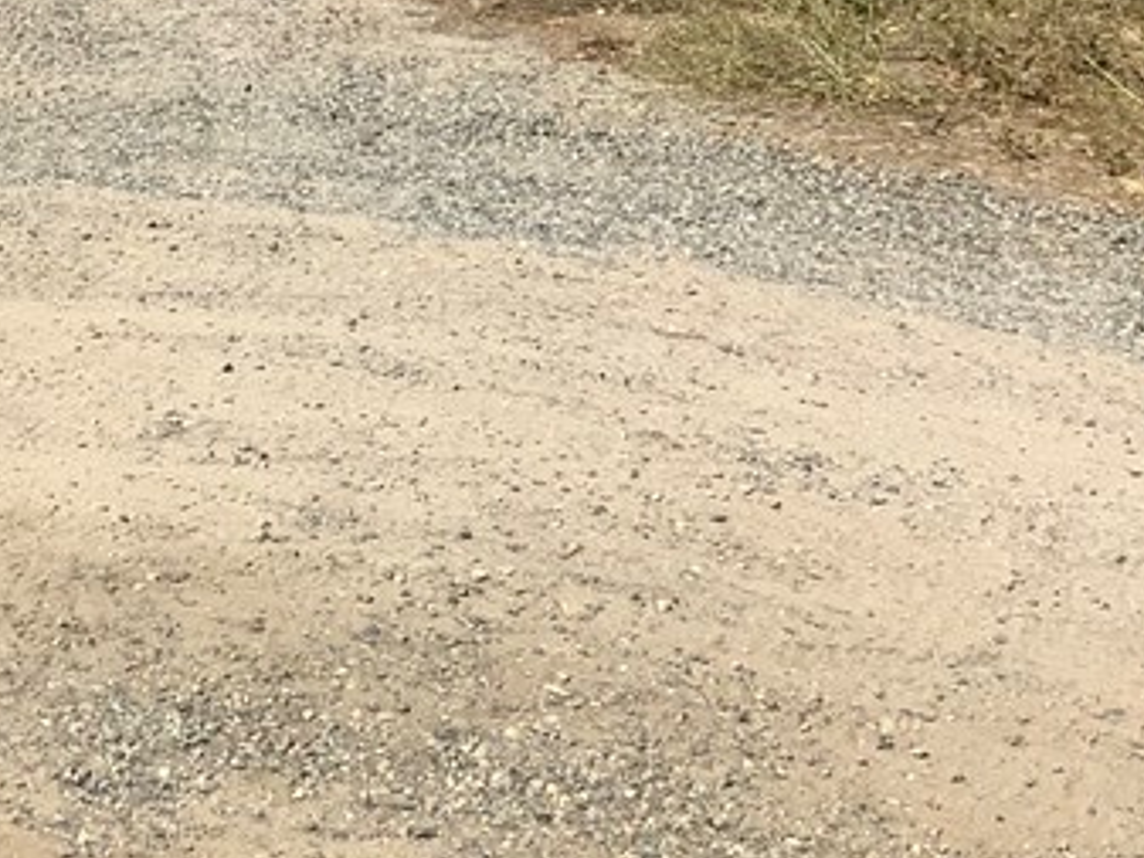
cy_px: -268
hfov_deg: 21.7
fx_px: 2909
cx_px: 109
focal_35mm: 88
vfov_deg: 15.9
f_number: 1.8
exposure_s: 1/2667
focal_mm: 3
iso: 20
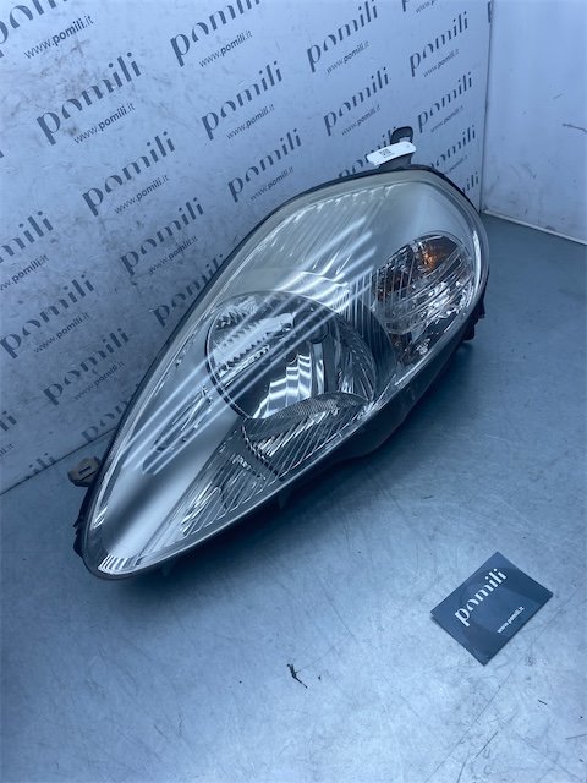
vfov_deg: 67.3
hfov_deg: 53.1
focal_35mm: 26
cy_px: 392
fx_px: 588
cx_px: 294
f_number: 1.8
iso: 32
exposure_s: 1/1232
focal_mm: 4.25
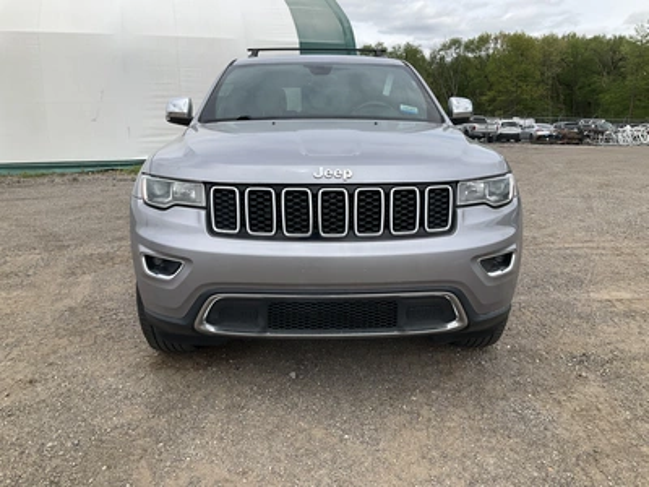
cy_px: 244
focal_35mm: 29
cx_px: 324
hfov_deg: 61.7
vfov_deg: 48.2
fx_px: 544
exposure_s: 1/1534
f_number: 1.8
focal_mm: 3
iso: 25
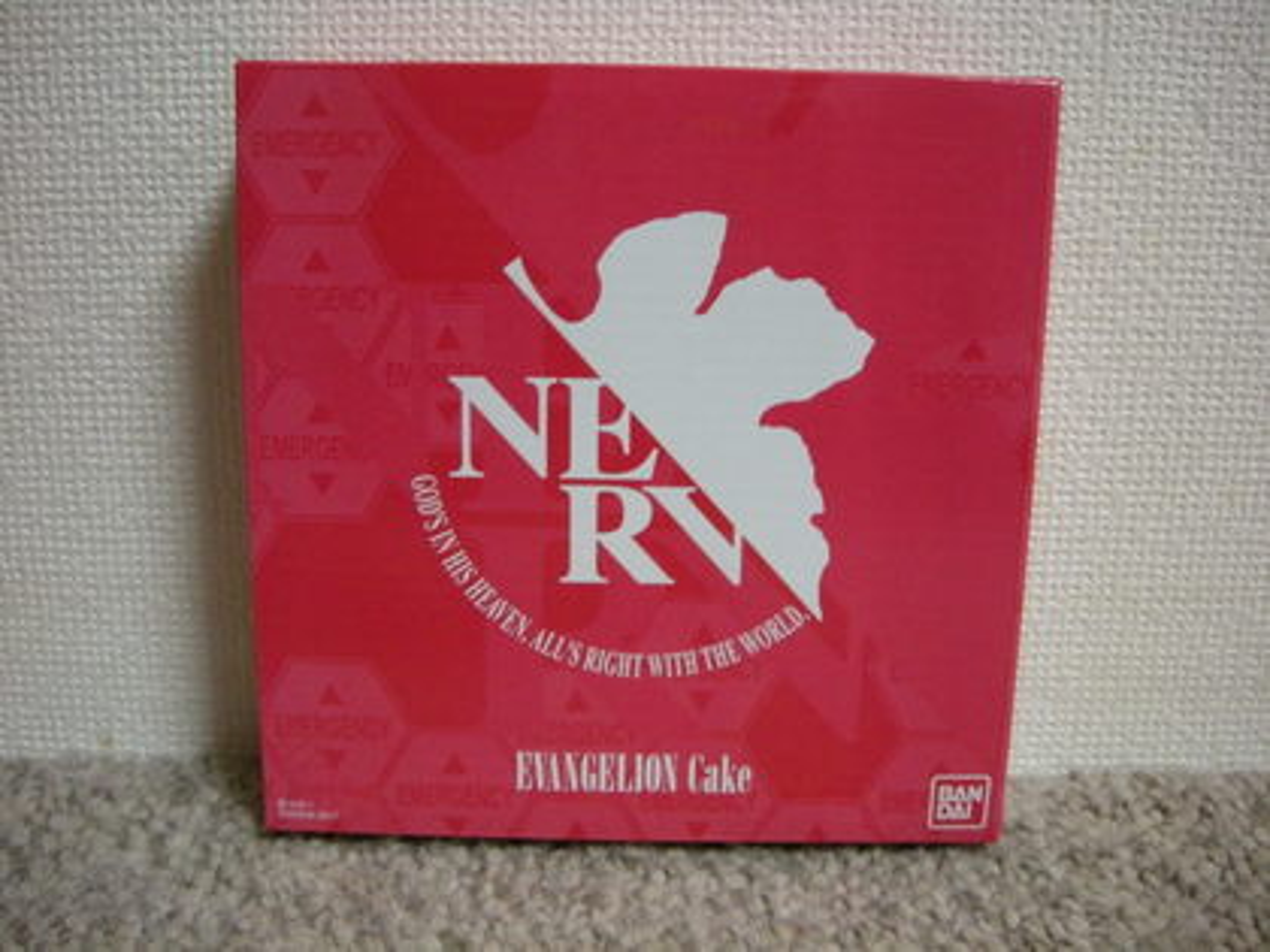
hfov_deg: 52.6
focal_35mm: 35
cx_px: 635
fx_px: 1284
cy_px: 476
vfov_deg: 40.7
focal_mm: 5.7
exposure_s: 1/9.1
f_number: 2.8
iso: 400
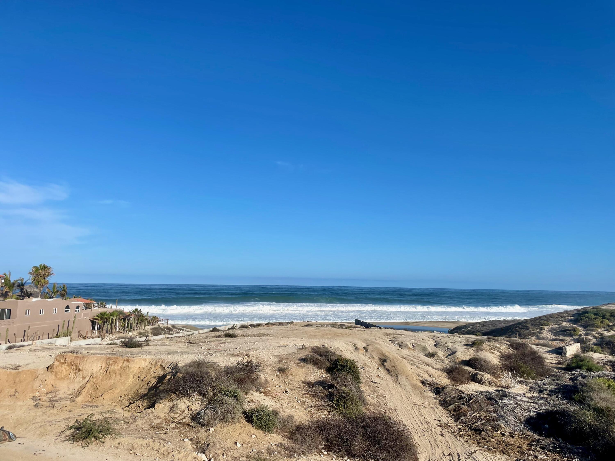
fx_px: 462
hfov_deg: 67.3
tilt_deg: +6.2
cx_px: 308
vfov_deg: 53.1
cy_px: 230
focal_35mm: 26
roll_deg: -0.5
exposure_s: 1/4831
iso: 32
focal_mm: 4.2
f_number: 1.6
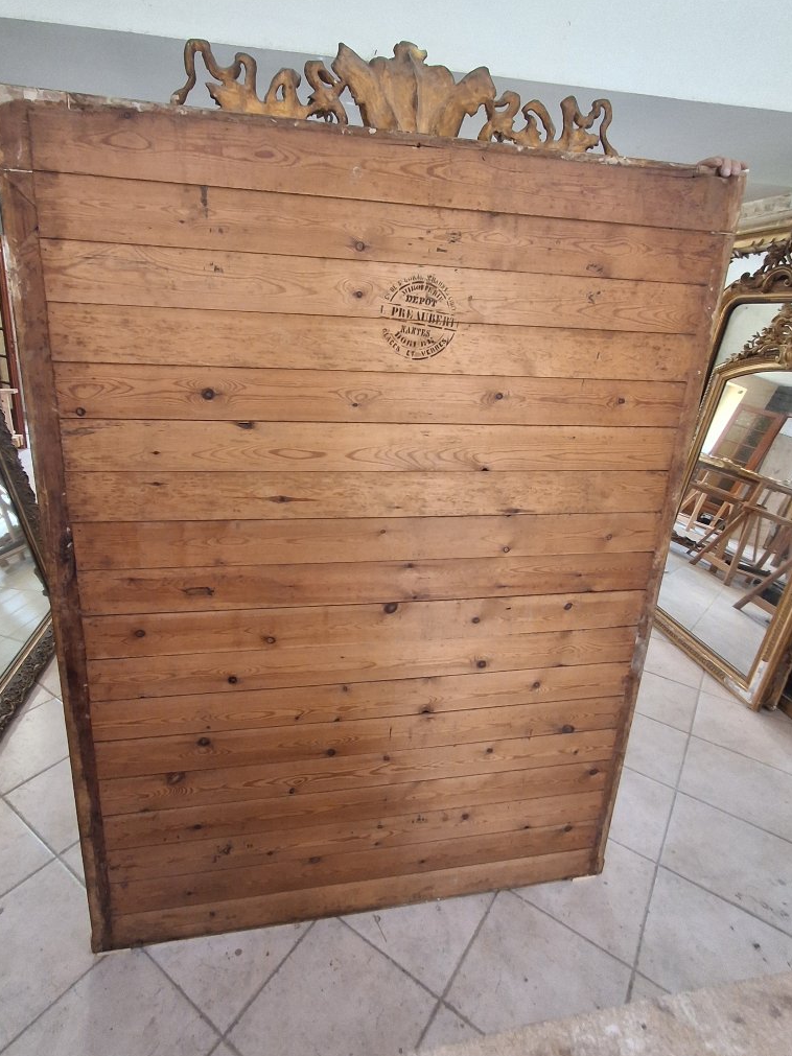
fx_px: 580
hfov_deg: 68.6
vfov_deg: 84.4
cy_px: 478
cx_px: 364
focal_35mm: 19
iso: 250
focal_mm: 1.64
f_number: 2.2
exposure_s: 1/50
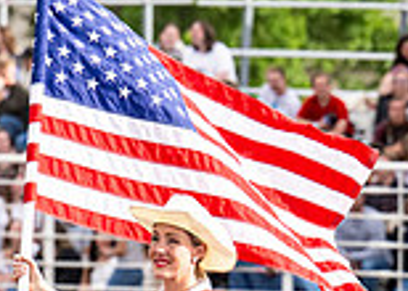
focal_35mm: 546
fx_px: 6327
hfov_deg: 3.7
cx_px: 168
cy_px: 464
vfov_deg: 2.6
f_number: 3.5
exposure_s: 1/6400
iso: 1250
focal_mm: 110
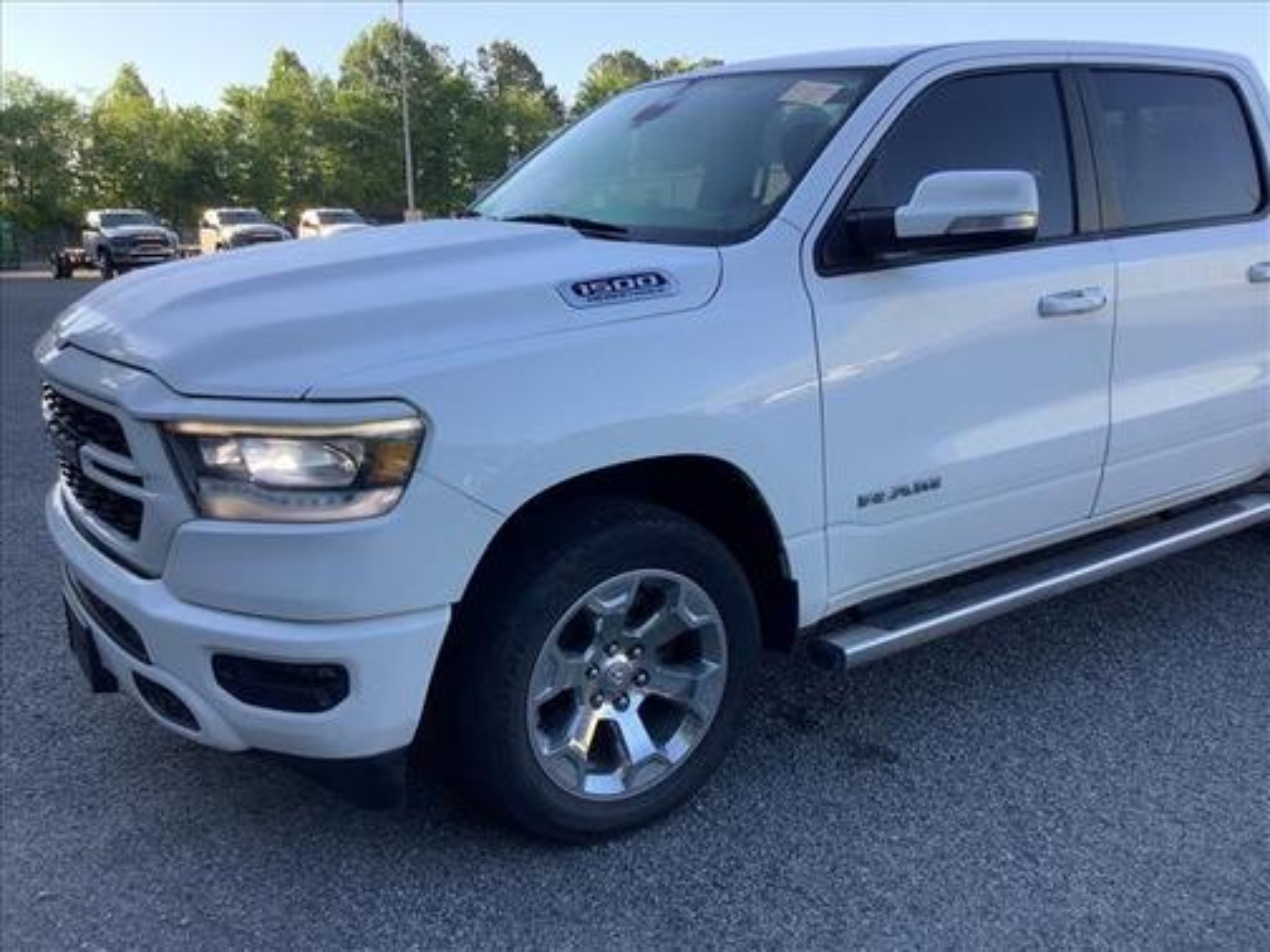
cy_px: 476
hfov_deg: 58.4
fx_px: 1137
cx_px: 635
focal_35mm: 31
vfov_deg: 45.4
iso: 25
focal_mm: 3.3
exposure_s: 1/177
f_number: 2.4
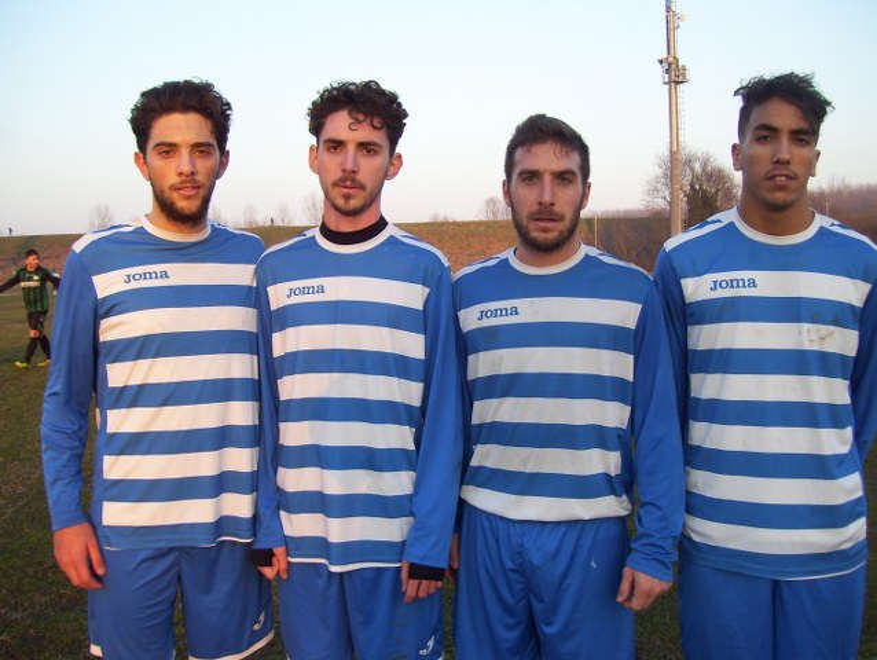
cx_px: 438
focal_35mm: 36
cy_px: 330
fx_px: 913
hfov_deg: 51.3
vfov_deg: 39.7
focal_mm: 6
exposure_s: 1/250
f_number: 2.7
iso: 80
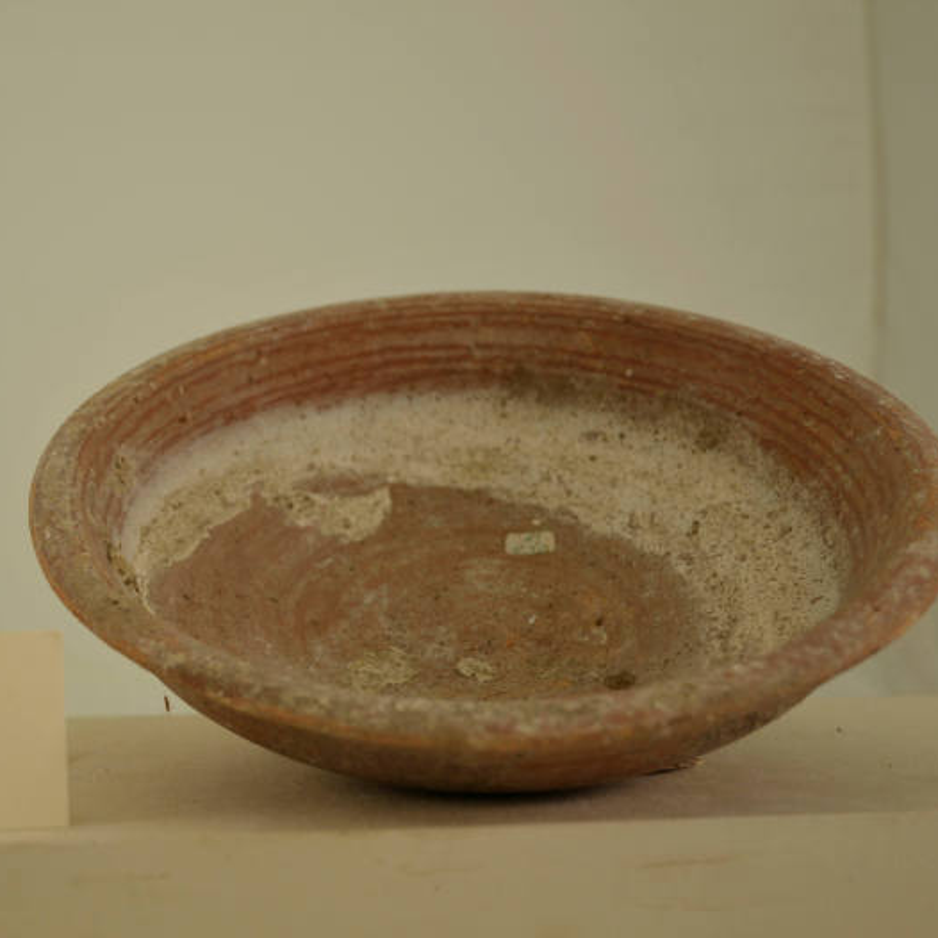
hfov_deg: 27.5
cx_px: 307
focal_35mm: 62
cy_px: 472
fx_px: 1901
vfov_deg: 27.7
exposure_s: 1/80
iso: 200
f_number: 4.5
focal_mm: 32
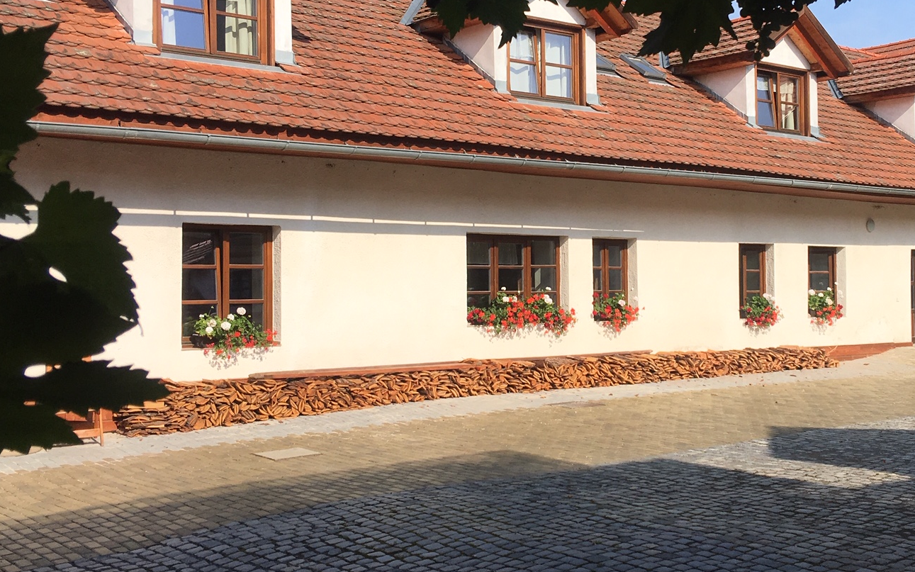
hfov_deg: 41.3
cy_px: 254
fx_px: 1197
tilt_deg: +2.5
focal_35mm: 48
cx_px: 611
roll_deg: +0.2
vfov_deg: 26.9
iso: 25
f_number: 2.2
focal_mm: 4.15
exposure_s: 1/1832
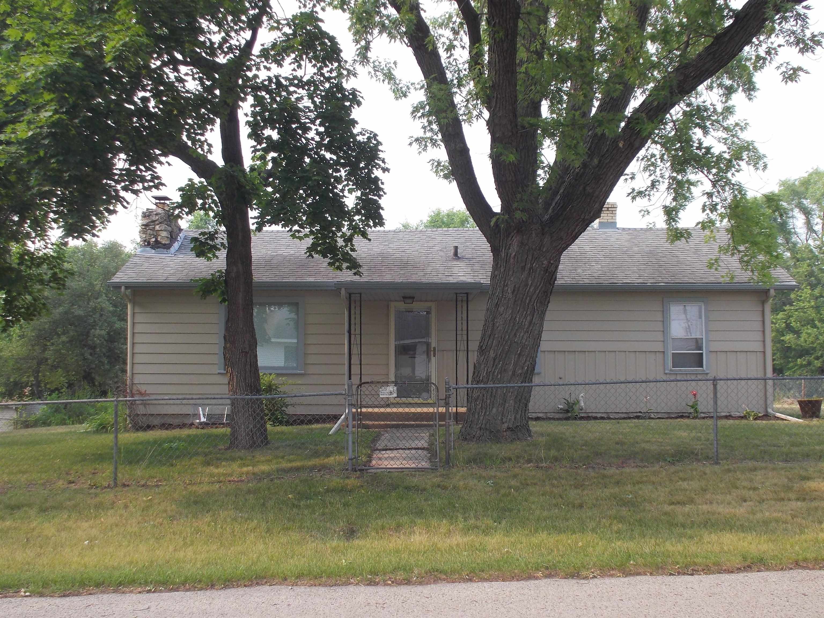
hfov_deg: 50.1
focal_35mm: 37
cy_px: 309
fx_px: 881
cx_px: 412
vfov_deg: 38.7
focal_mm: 5.2
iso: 80
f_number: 3.7
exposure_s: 1/200
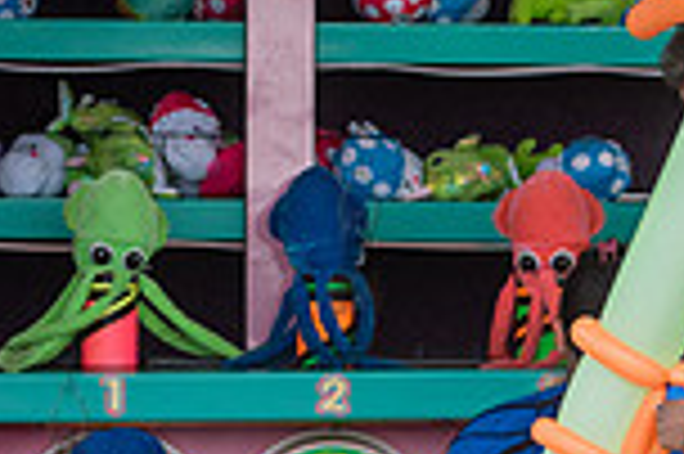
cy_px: 452
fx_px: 7459
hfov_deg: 5.2
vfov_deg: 3.5
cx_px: 936
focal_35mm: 393
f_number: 4.5
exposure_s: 1/1000
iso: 250
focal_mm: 100
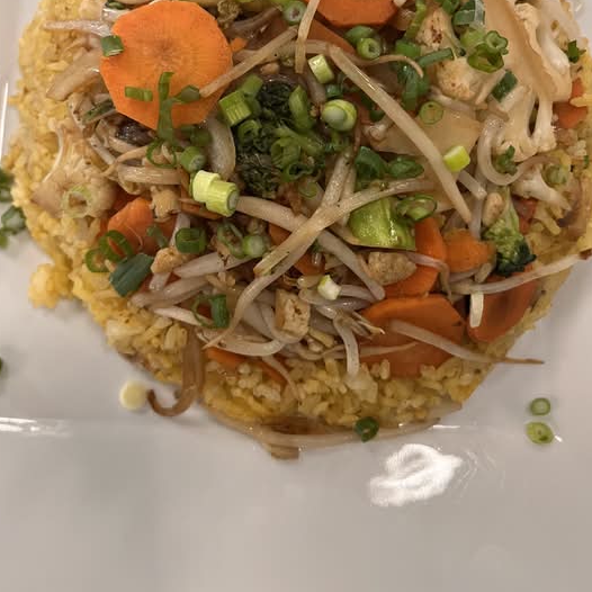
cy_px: 181
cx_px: 293
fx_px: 619
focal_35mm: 32
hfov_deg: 51.1
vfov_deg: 49.9
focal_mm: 5.1
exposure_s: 1/60
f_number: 1.6
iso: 500
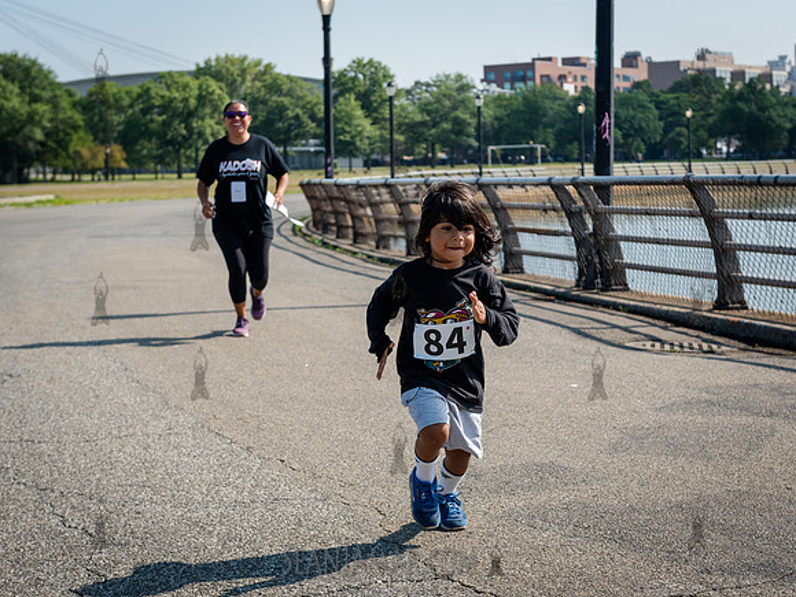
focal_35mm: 70
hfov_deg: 27.9
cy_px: 292
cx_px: 433
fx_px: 1604
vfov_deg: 21.1
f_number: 5
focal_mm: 62
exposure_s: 1/1250
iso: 400
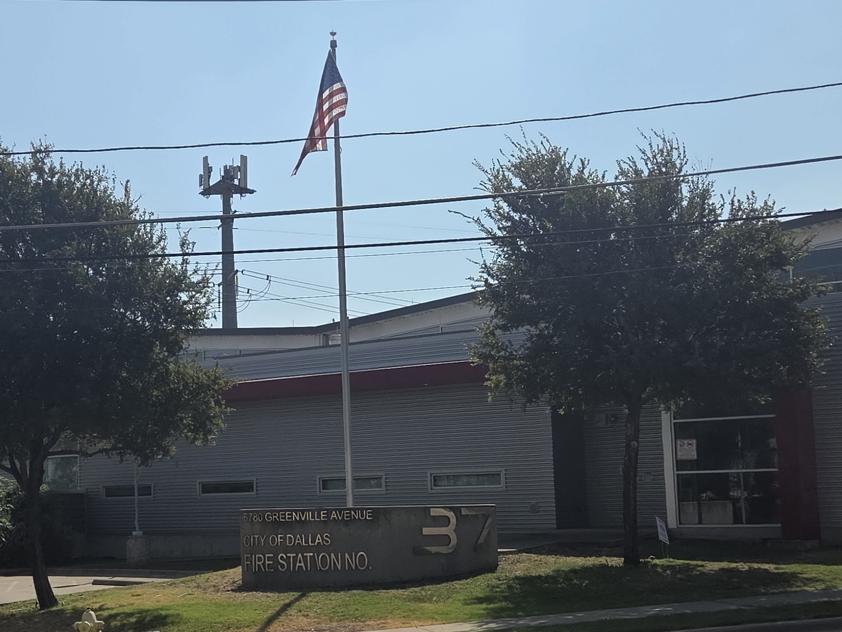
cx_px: 303
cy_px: 367
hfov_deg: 35.3
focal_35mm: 54
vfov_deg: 27.0
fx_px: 1313
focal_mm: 5.4
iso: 50
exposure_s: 1/7891
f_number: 1.8
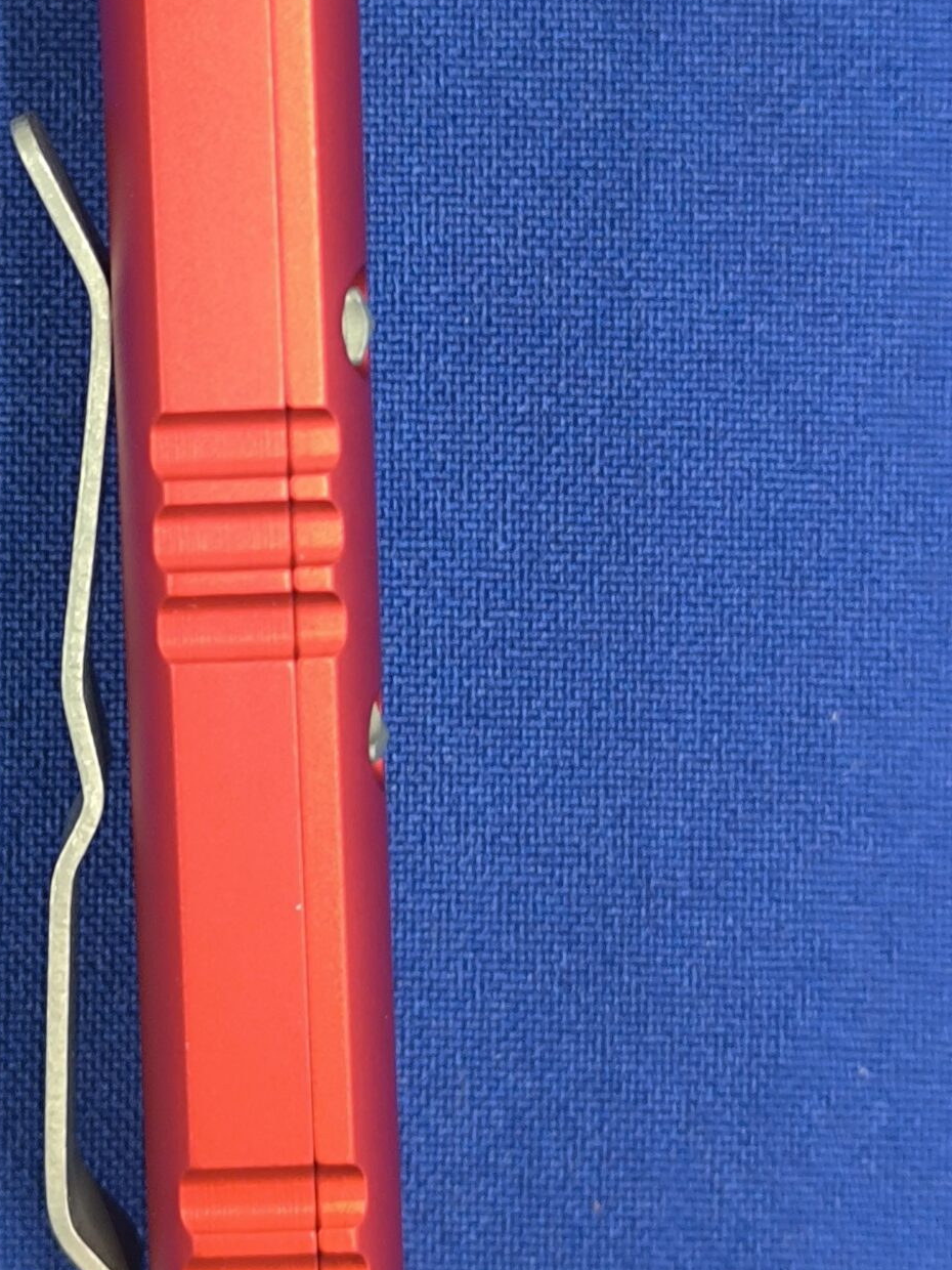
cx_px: 264
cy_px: 411
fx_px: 3484
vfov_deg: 20.6
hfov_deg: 15.5
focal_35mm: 95
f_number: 1.65
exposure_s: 1/50
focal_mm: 6.14
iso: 500
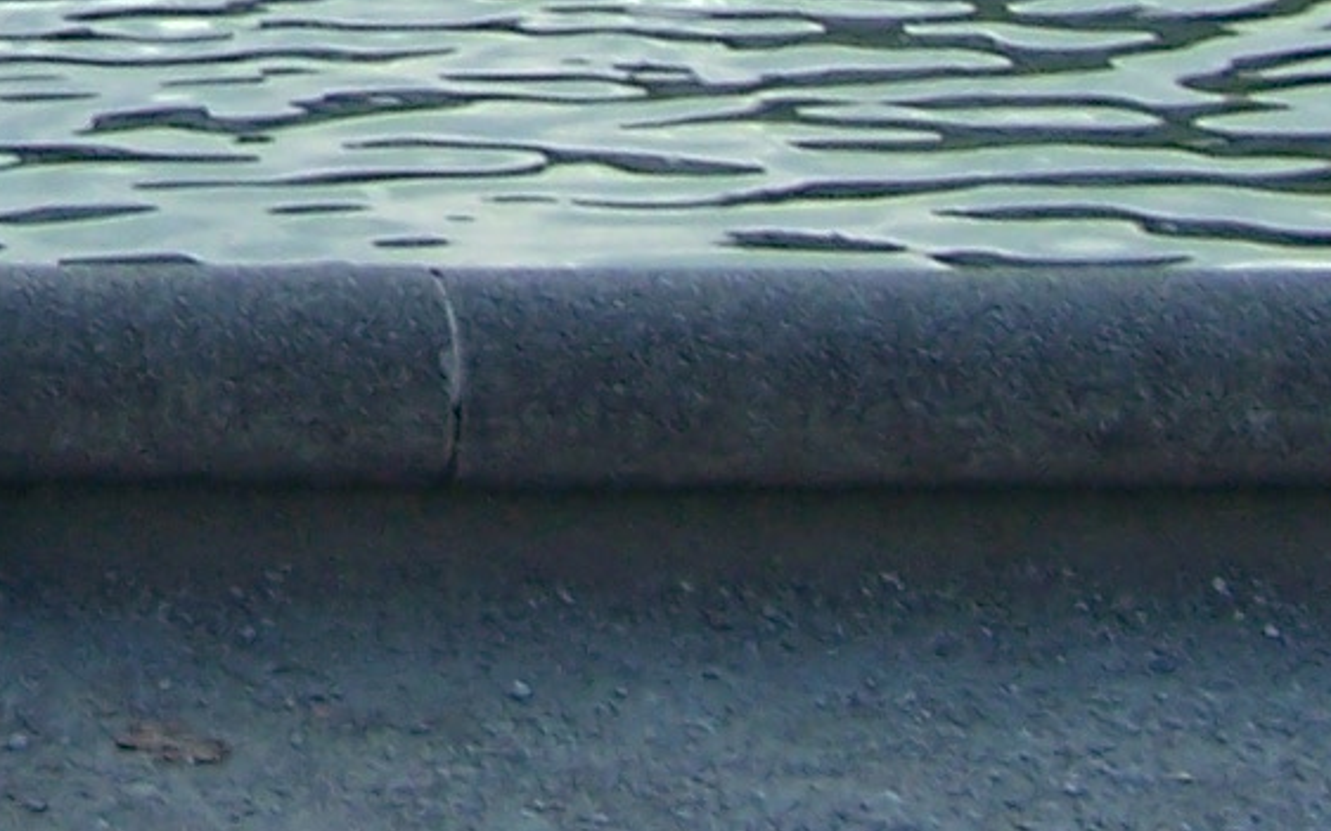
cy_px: -1328
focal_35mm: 203
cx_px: -372
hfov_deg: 10.1
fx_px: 7362
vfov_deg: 6.1
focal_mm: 6.3
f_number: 2.8
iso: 80
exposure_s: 1/640
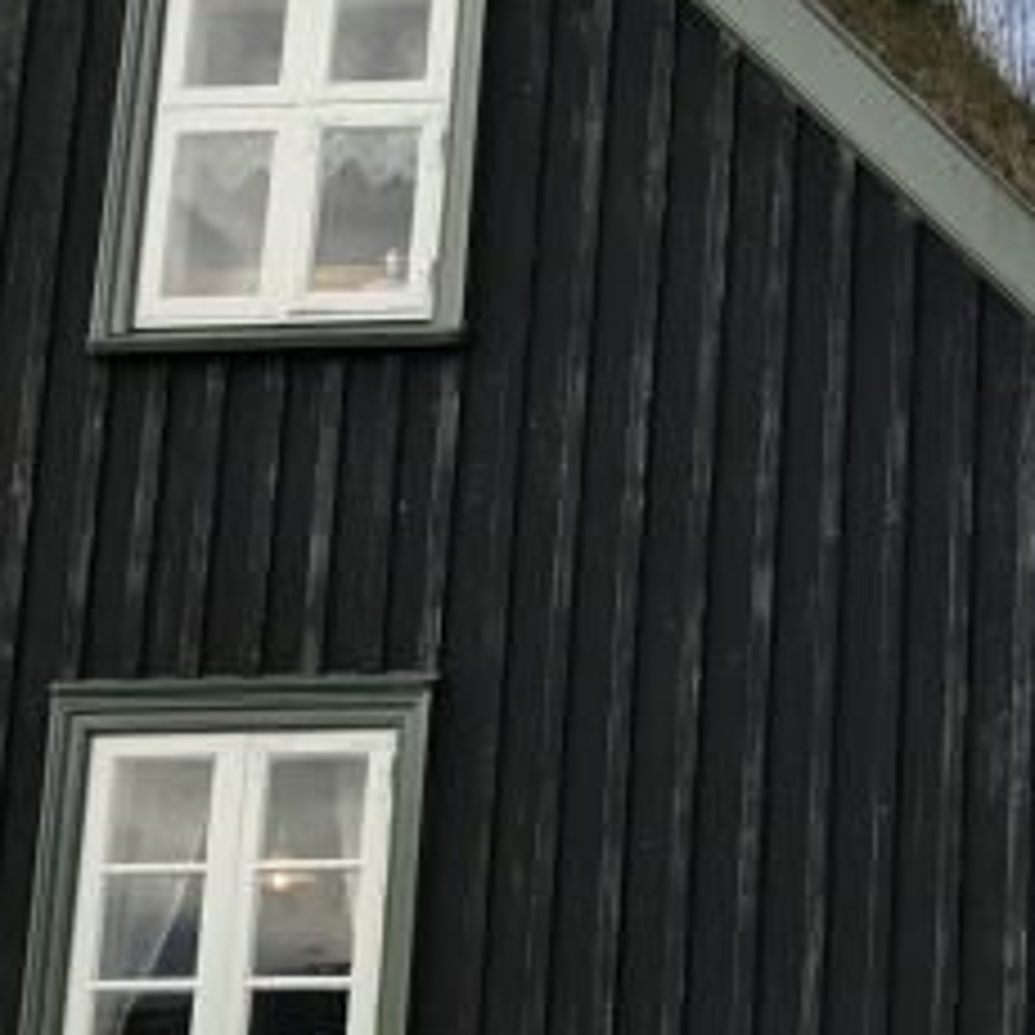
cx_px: 1539
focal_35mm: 110
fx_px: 3721
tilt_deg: +16.9
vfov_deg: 15.8
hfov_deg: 14.8
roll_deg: +1.7
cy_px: 392
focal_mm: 3.99
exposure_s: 1/2037
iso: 20
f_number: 1.8
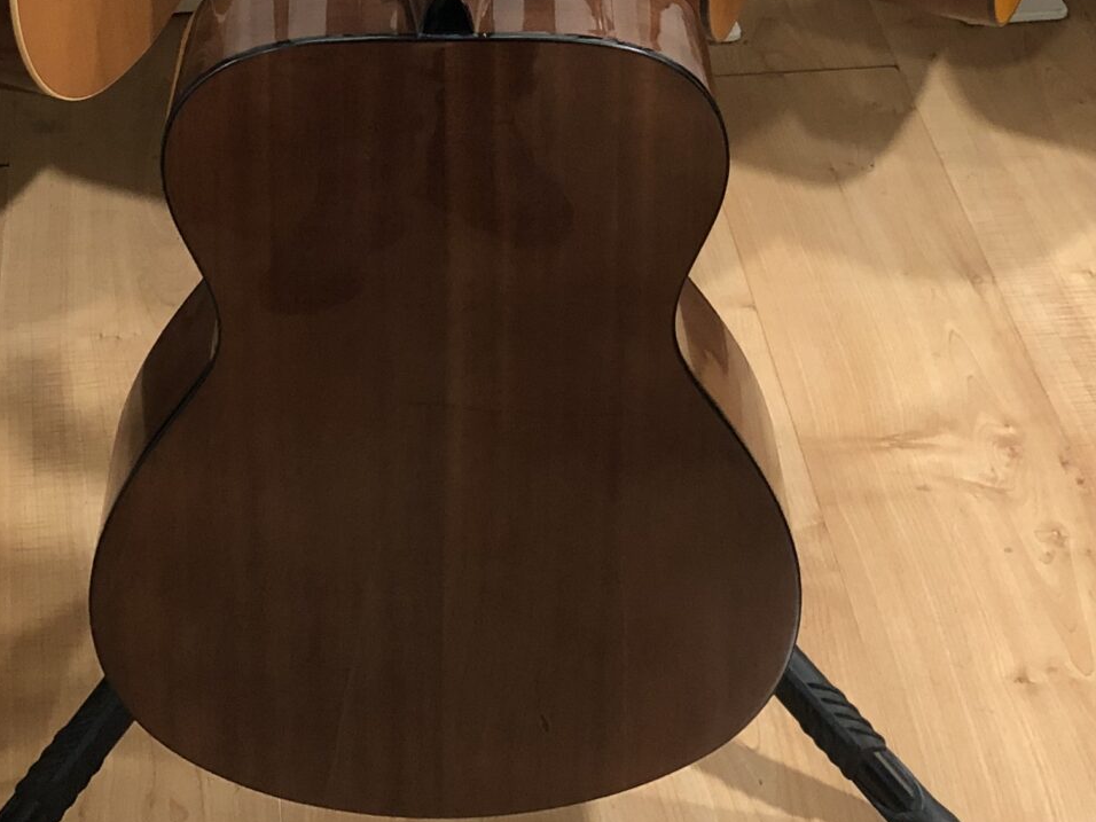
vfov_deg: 18.6
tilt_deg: -31.6
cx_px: 454
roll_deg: -1.2
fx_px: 2375
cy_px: -155
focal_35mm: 75
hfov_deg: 26.0
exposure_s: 1/13
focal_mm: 3.99
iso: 100
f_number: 1.8
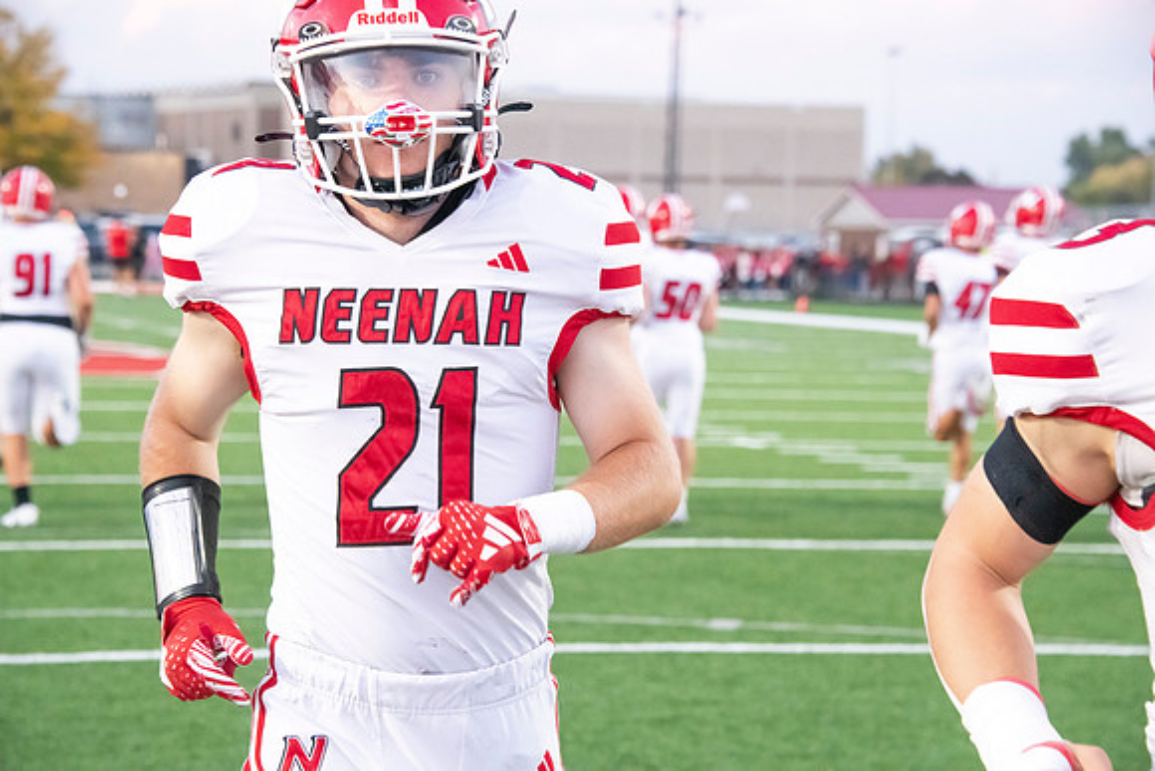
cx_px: 578
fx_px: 3722
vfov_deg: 11.8
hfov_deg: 17.6
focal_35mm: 116
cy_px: 386
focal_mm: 116
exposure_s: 1/500
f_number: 7.1
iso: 10000
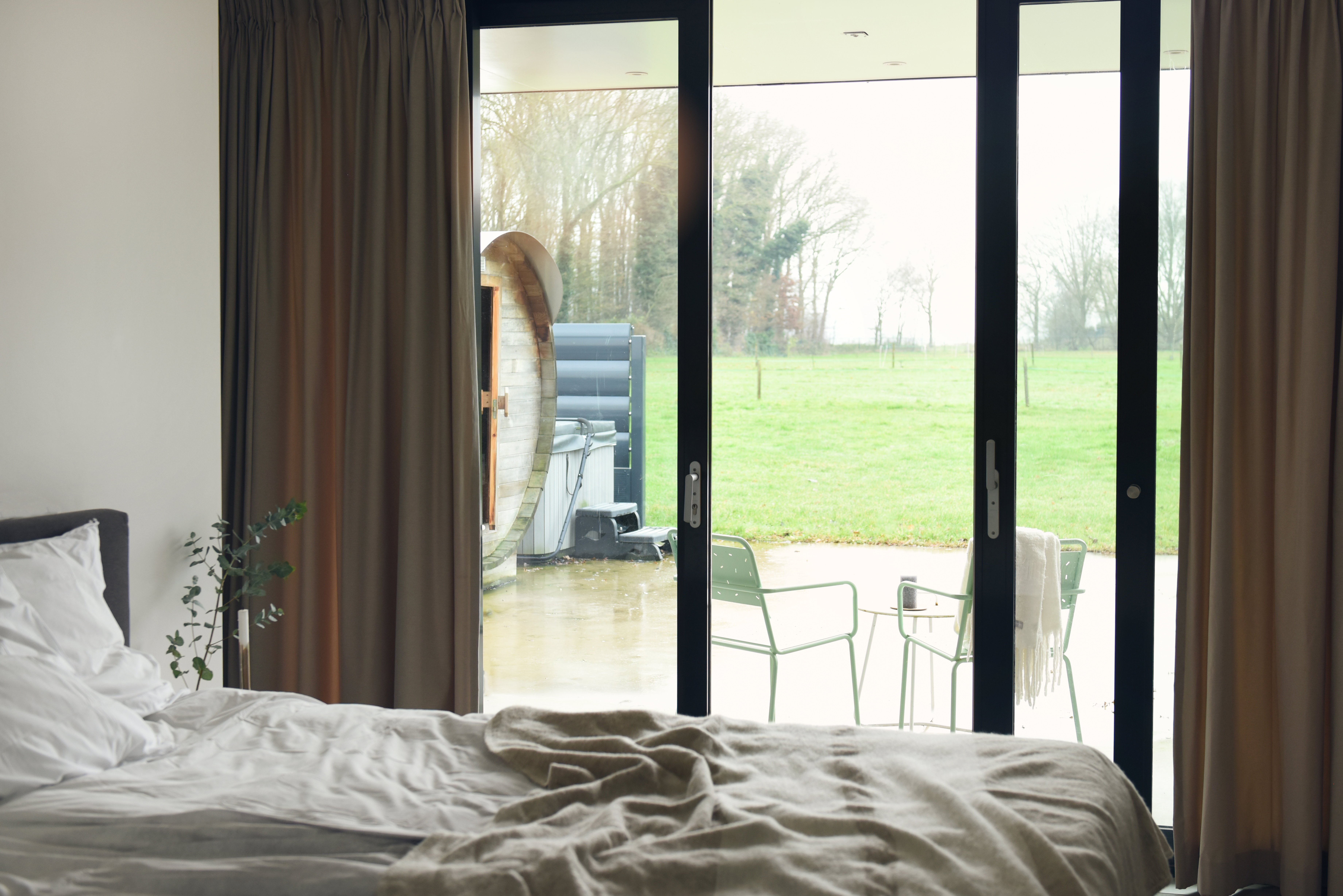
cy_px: 448
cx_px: 672
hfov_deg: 48.4
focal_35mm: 40
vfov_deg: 33.4
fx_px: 1493
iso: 500
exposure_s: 1/80
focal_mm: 40
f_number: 4
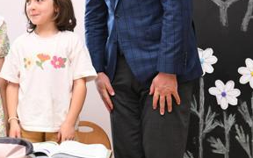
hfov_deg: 23.3
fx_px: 600
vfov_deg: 14.9
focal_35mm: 87
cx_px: 36
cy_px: 27
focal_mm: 40
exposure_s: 1/160
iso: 1600
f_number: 5
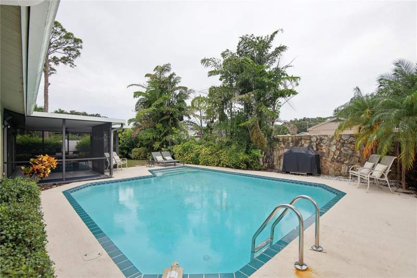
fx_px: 185
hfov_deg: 96.7
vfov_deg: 73.7
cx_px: 208
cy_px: 139
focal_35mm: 16
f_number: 7.1
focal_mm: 16
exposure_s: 1/320
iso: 100
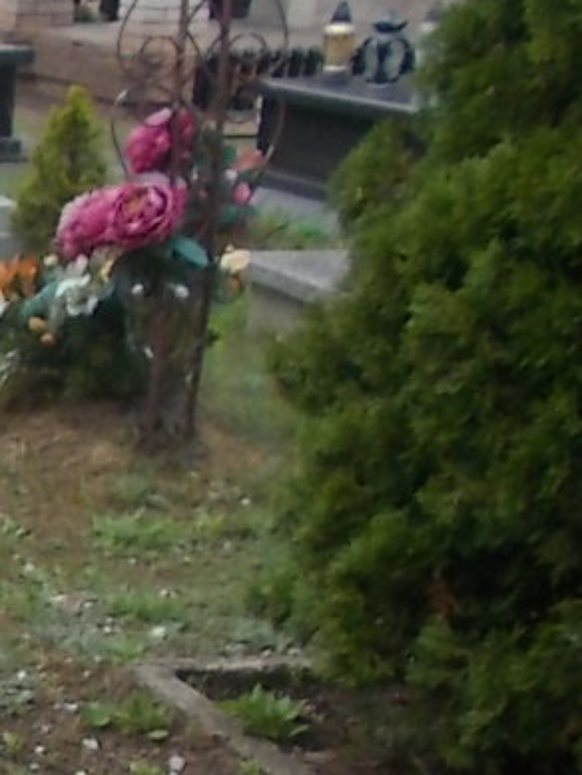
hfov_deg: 11.0
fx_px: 2397
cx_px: -941
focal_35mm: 107
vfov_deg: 18.2
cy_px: 618
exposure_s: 1/100
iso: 80
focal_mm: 4.6
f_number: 8
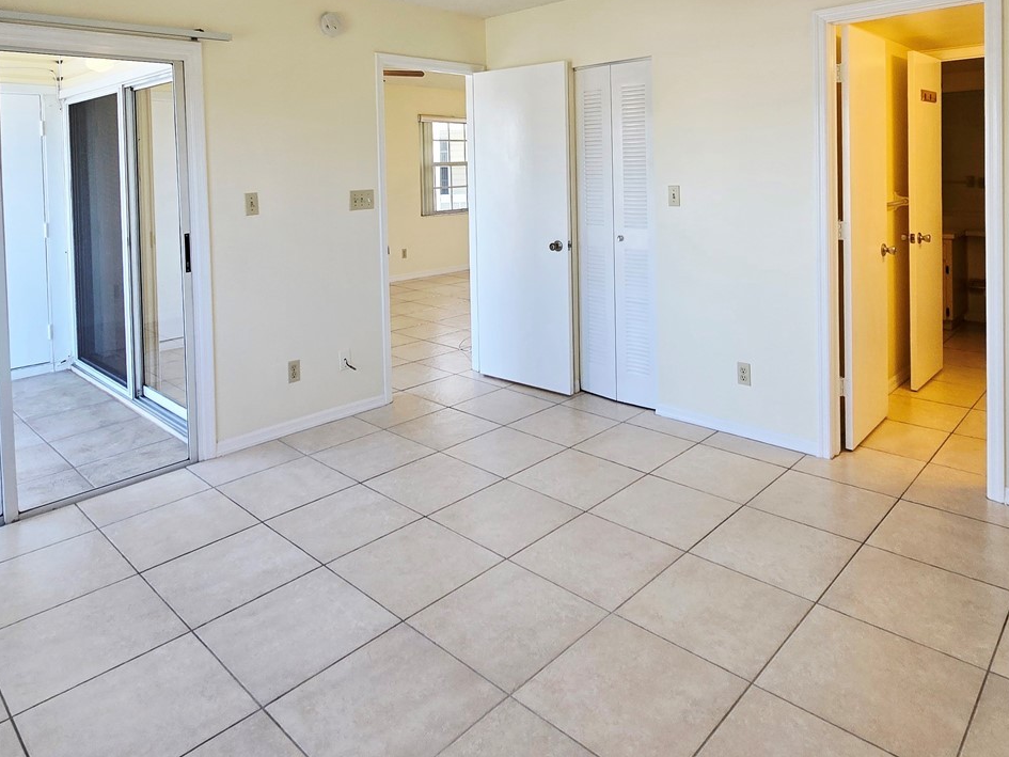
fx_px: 641
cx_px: 508
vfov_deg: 57.8
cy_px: 186
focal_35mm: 22
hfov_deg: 76.4
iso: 80
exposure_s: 1/120
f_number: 2.2
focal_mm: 2.2
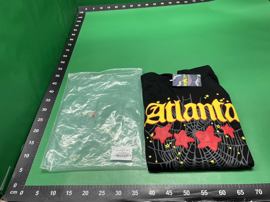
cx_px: 135
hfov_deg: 67.3
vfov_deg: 53.1
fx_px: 203
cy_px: 101
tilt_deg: -48.7
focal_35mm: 26
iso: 80
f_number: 1.6
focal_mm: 4.2
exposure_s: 1/121
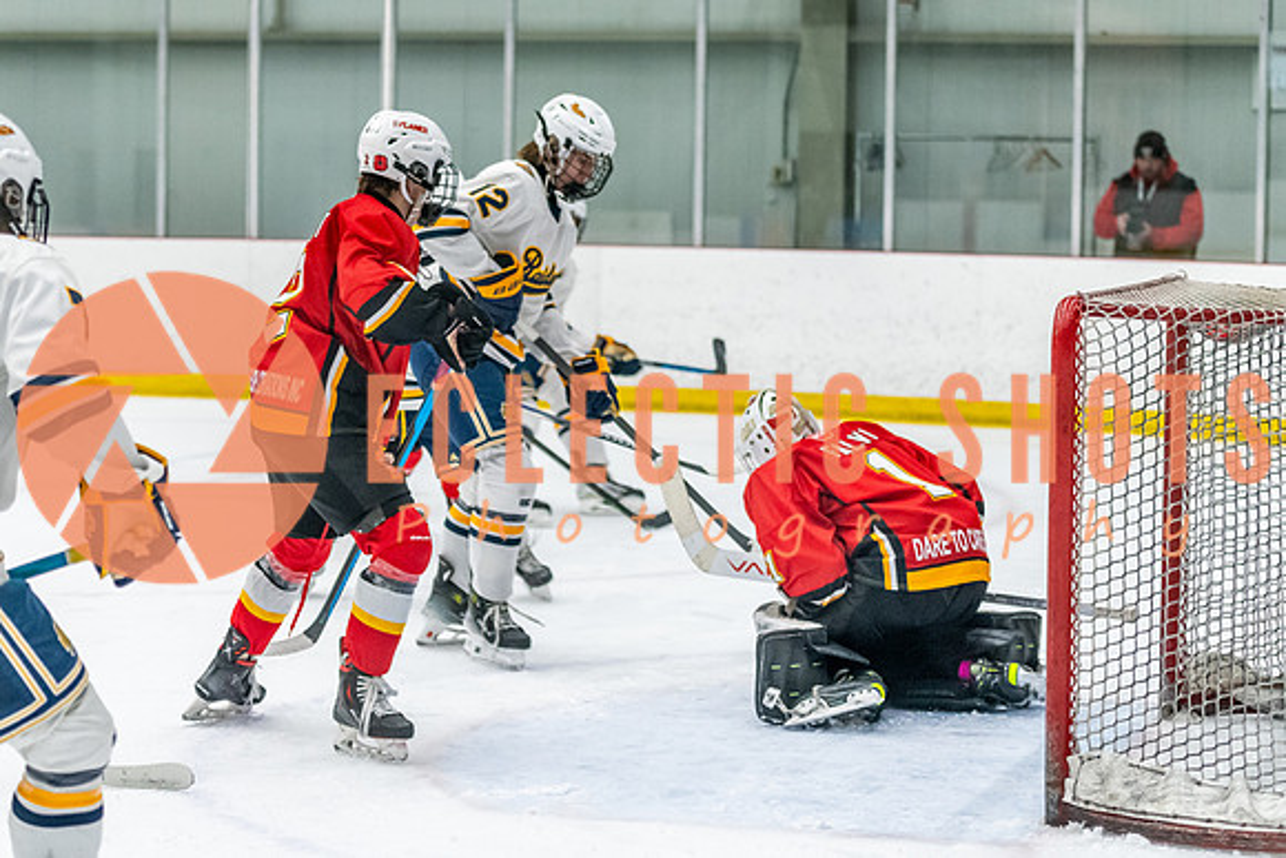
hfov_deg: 18.6
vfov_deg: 12.5
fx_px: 3915
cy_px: 391
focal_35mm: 110
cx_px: 508
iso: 3200
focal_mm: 75
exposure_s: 1/800
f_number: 2.8
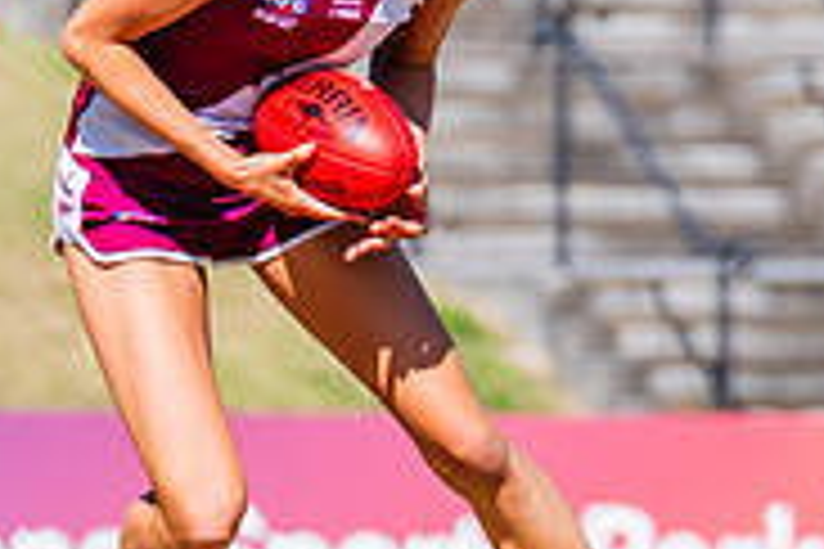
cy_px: 176
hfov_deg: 1.1
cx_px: 489
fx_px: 43440
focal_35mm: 1898
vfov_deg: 0.7
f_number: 10
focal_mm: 380
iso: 800
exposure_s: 1/1600
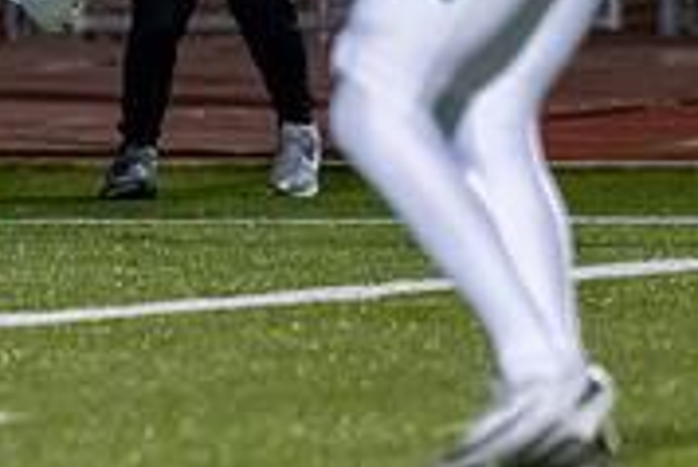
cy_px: -248
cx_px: -494
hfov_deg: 1.6
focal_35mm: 1308
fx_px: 25381
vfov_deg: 1.1
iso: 3200
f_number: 2.8
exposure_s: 1/1000
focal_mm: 200
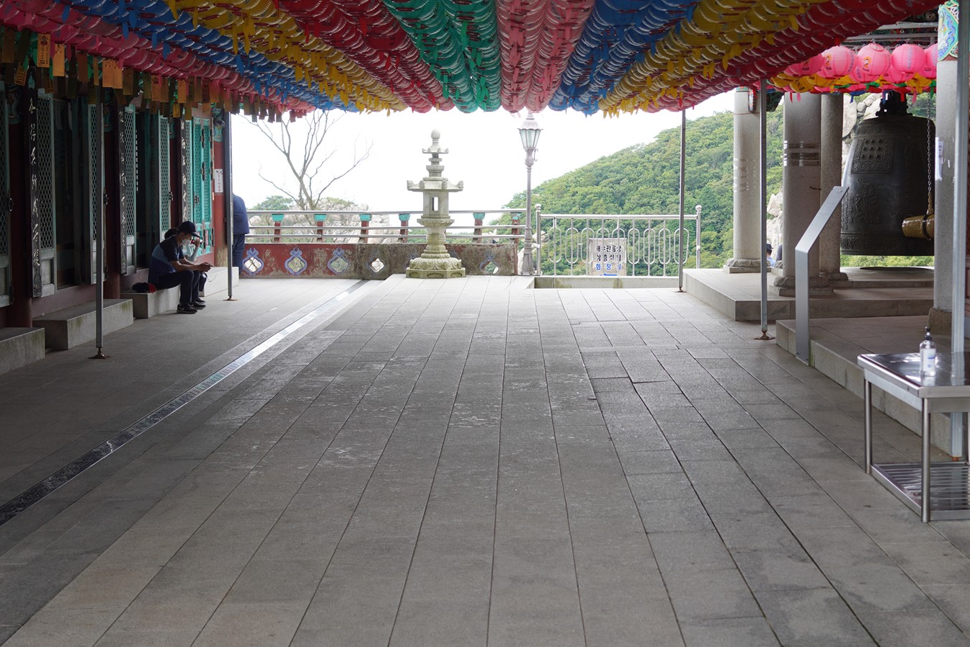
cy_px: 274
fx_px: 1401
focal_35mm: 52
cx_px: 604
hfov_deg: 38.0
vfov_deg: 26.0
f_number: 4
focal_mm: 35
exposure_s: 1/100
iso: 100
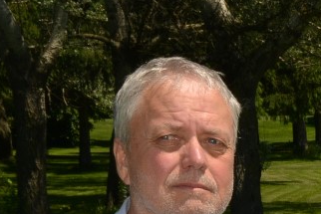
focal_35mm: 241
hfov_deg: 8.1
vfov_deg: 5.6
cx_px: 635
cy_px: 420
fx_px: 2150
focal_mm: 48
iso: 400
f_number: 22
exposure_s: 1/250
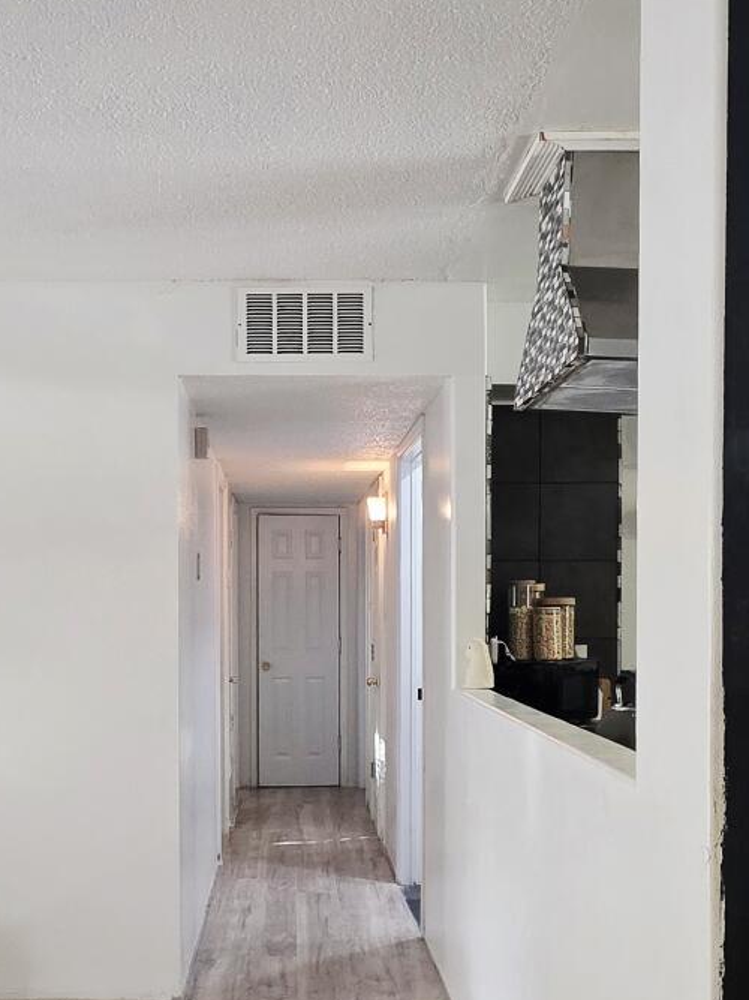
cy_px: 649
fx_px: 1126
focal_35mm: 39
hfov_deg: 36.5
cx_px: 267
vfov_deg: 47.3
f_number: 1.9
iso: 250
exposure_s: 1/120
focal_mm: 2.2
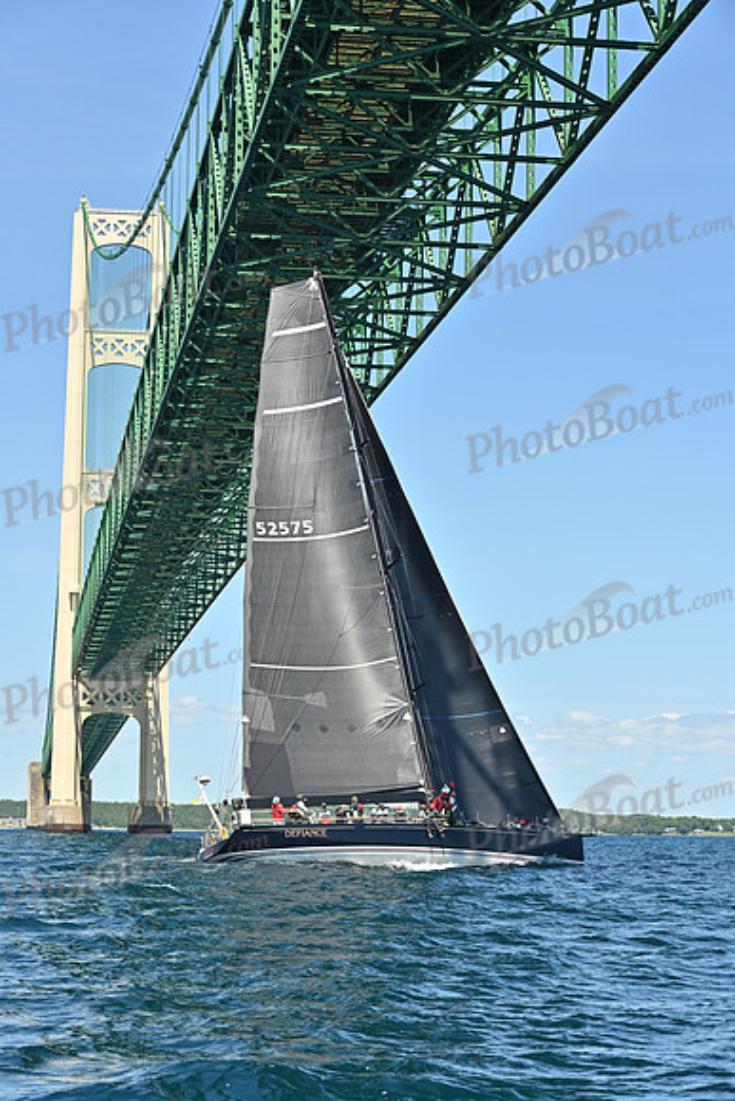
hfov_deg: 17.1
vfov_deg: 25.4
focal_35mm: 80
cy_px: 550
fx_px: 2448
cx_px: 368
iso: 320
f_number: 7.1
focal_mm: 80
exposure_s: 1/1000
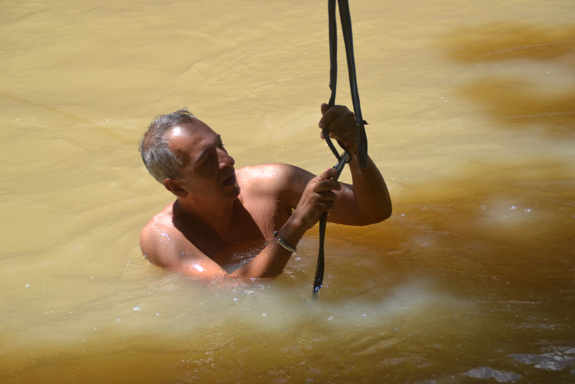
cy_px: 192
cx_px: 288
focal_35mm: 129
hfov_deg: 15.9
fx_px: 2060
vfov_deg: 10.6
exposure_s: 1/800
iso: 400
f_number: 5.6
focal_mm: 86
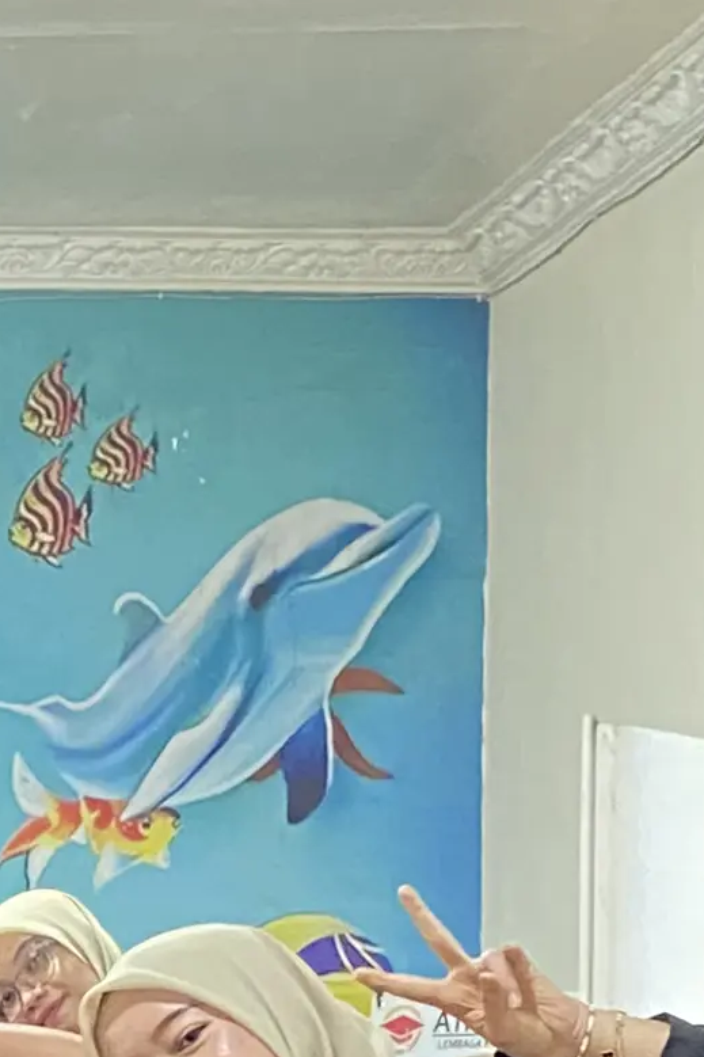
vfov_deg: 14.1
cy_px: 1338
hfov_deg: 9.6
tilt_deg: -1.0
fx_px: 4108
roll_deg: -0.9
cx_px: -307
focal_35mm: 140
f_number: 1.8
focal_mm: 4.25
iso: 640
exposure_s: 1/25
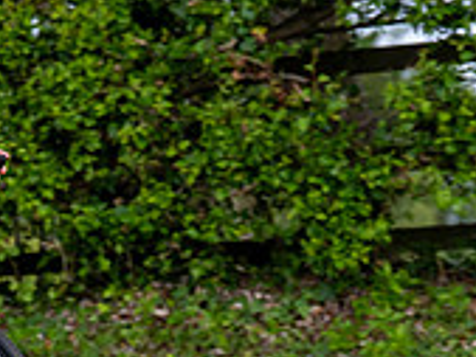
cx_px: -189
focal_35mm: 320
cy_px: 178
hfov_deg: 6.1
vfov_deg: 4.7
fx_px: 4403
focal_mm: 97
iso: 1250
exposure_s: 1/800
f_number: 4
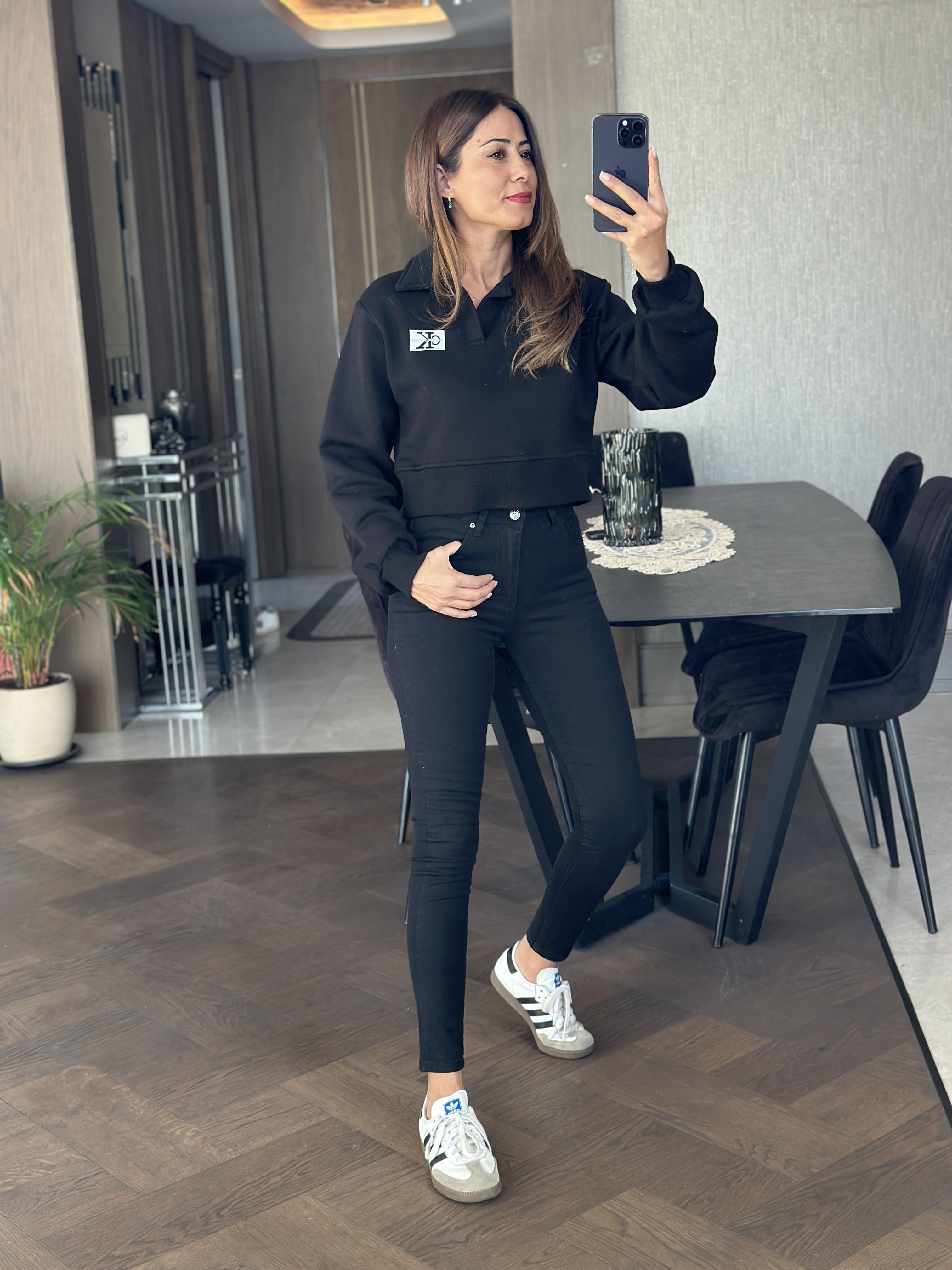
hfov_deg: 30.3
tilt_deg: -19.1
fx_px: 1760
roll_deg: +3.5
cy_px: 635
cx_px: 476
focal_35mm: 48
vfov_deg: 39.7
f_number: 1.78
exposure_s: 1/91
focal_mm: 6.86
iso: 125
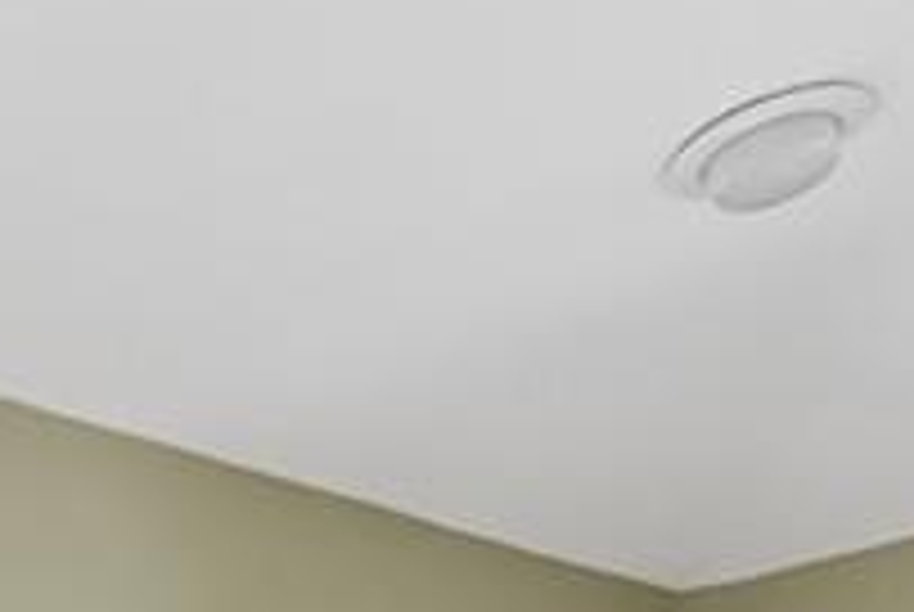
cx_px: -828
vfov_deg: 10.1
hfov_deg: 14.7
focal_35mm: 118
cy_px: 1508
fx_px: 3000
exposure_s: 1/8
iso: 100
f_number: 7.1
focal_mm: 10
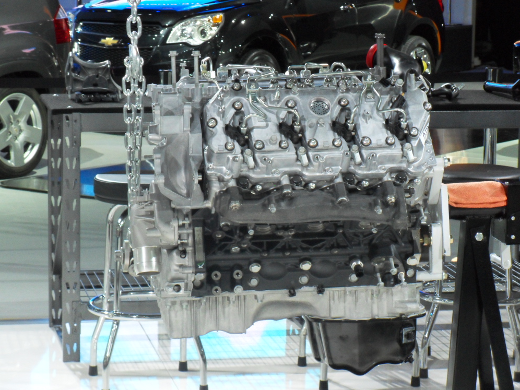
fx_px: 1667
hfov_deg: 17.7
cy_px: 191
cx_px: 259
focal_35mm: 111
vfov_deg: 13.3
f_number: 4.8
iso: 400
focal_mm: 19.7
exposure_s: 1/45
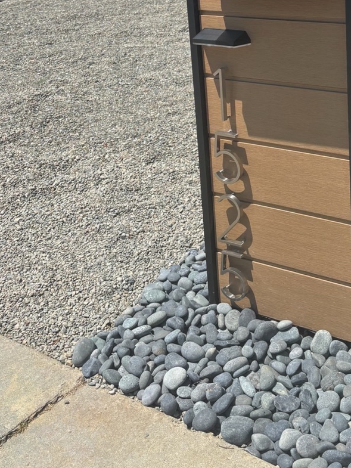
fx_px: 716
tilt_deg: -13.6
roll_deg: +1.6
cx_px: 299
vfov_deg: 34.6
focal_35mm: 53
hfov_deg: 26.8
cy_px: 70
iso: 50
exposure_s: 1/2857
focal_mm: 5.96
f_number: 1.6
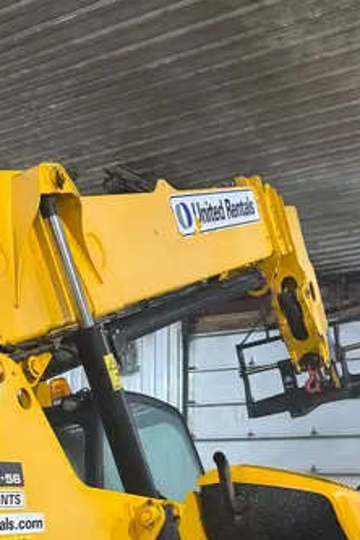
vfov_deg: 34.4
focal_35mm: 55
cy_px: 476
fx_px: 825
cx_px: 172
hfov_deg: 24.6
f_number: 1.78
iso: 640
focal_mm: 6.76
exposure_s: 1/40
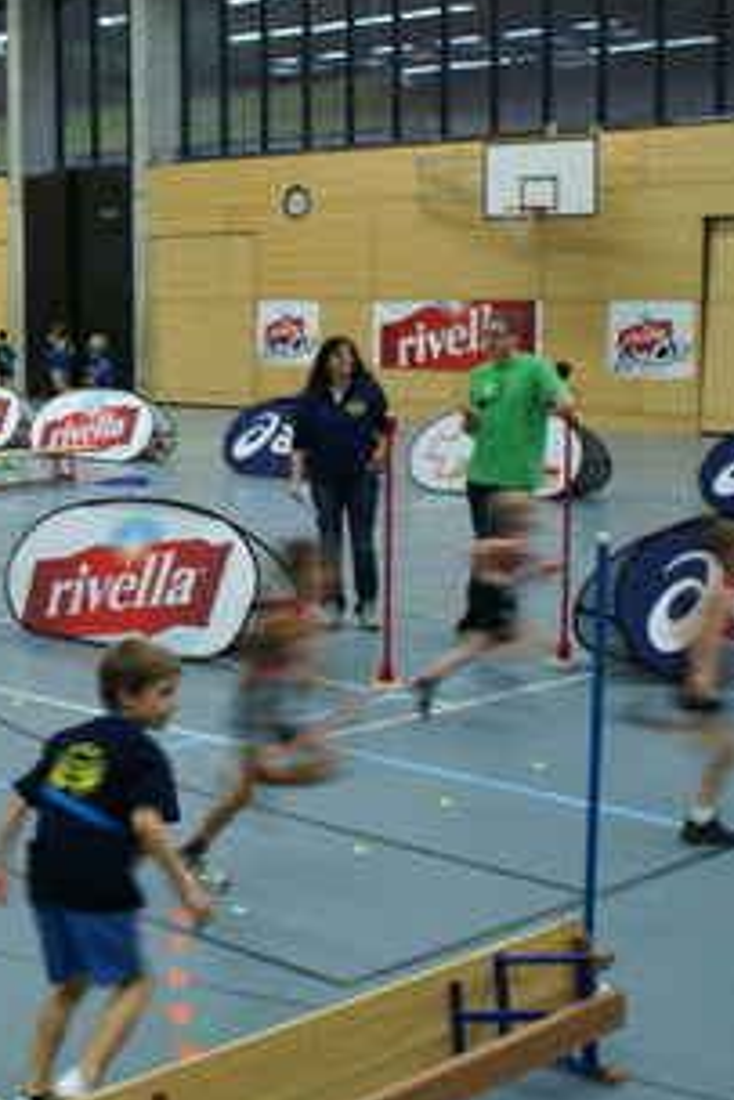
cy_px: 517
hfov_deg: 20.1
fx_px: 1955
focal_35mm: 64
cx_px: -116
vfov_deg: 31.4
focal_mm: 24
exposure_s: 1/30
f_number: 4.5
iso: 400
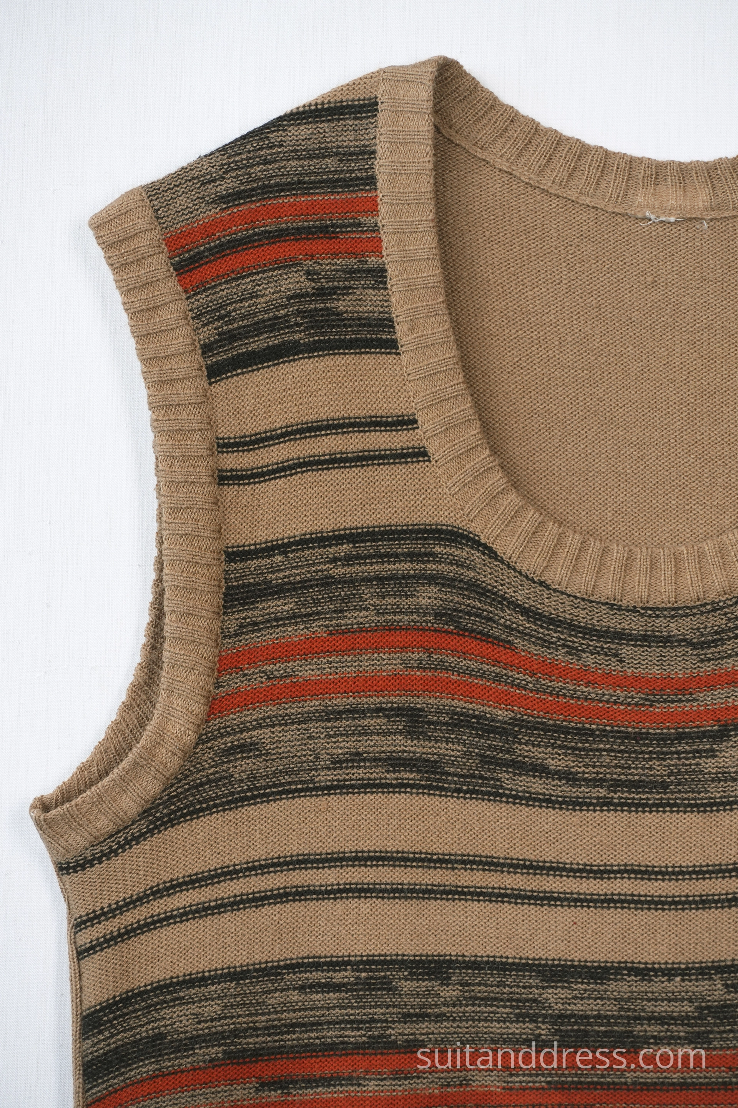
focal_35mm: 202
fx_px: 6226
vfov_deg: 10.2
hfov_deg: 6.8
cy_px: 554
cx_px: 369
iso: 320
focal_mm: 135
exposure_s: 1/50
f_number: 7.1
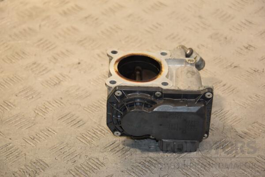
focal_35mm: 112
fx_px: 828
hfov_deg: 18.2
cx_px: 132
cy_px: 88
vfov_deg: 12.2
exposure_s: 1/200
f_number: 5.6
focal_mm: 75
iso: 800
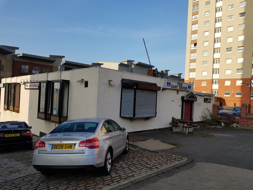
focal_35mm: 26
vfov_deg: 53.1
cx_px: 126
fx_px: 190
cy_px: 95
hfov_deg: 67.3
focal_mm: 4.2
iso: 40
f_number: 1.7
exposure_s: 1/1600
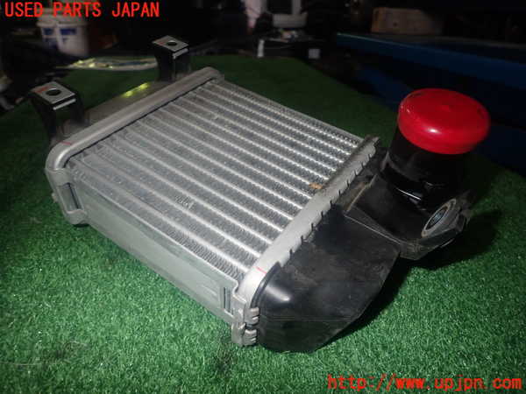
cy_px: 197
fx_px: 380
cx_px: 263
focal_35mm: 25
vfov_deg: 54.9
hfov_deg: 69.4
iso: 200
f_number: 5.6
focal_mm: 4.5
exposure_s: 1/30
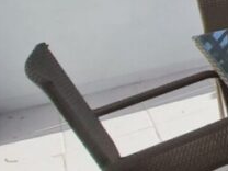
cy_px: -20
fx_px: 422
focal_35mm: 64
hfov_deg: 17.1
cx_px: 498
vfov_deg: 21.7
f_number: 2.2
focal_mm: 2.2
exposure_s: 1/1928
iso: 64
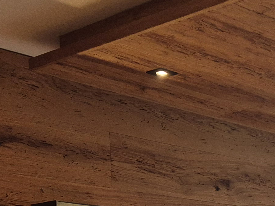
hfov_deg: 18.5
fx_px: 810
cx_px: 310
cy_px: 408
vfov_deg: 12.7
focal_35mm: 102
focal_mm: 5.4
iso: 100
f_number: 1.8
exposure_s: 1/100
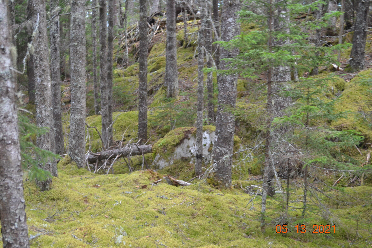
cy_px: 124
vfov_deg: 25.8
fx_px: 542
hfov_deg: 37.9
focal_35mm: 52
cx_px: 186
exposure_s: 1/60
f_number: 5
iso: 400
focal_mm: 35
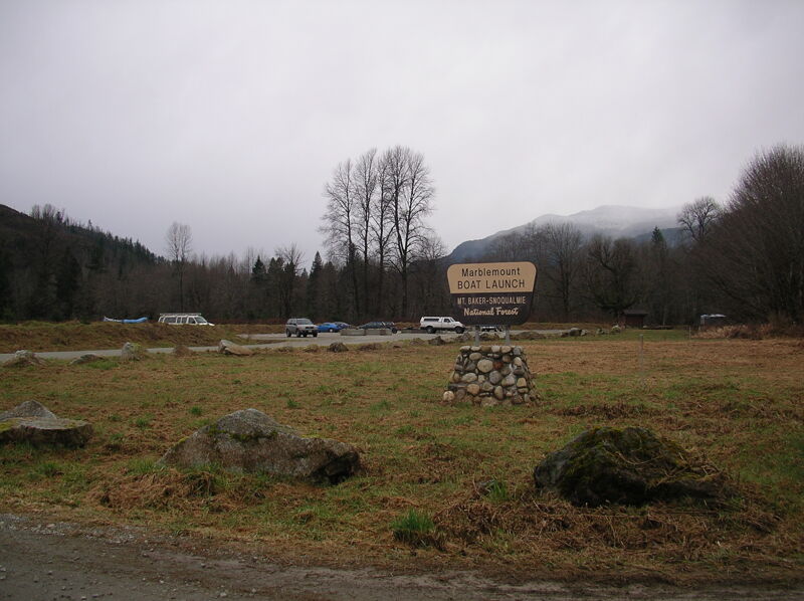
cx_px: 402
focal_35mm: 37
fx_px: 858
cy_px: 300
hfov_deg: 50.2
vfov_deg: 38.6
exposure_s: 1/200
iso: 50
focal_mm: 5.7
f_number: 2.8
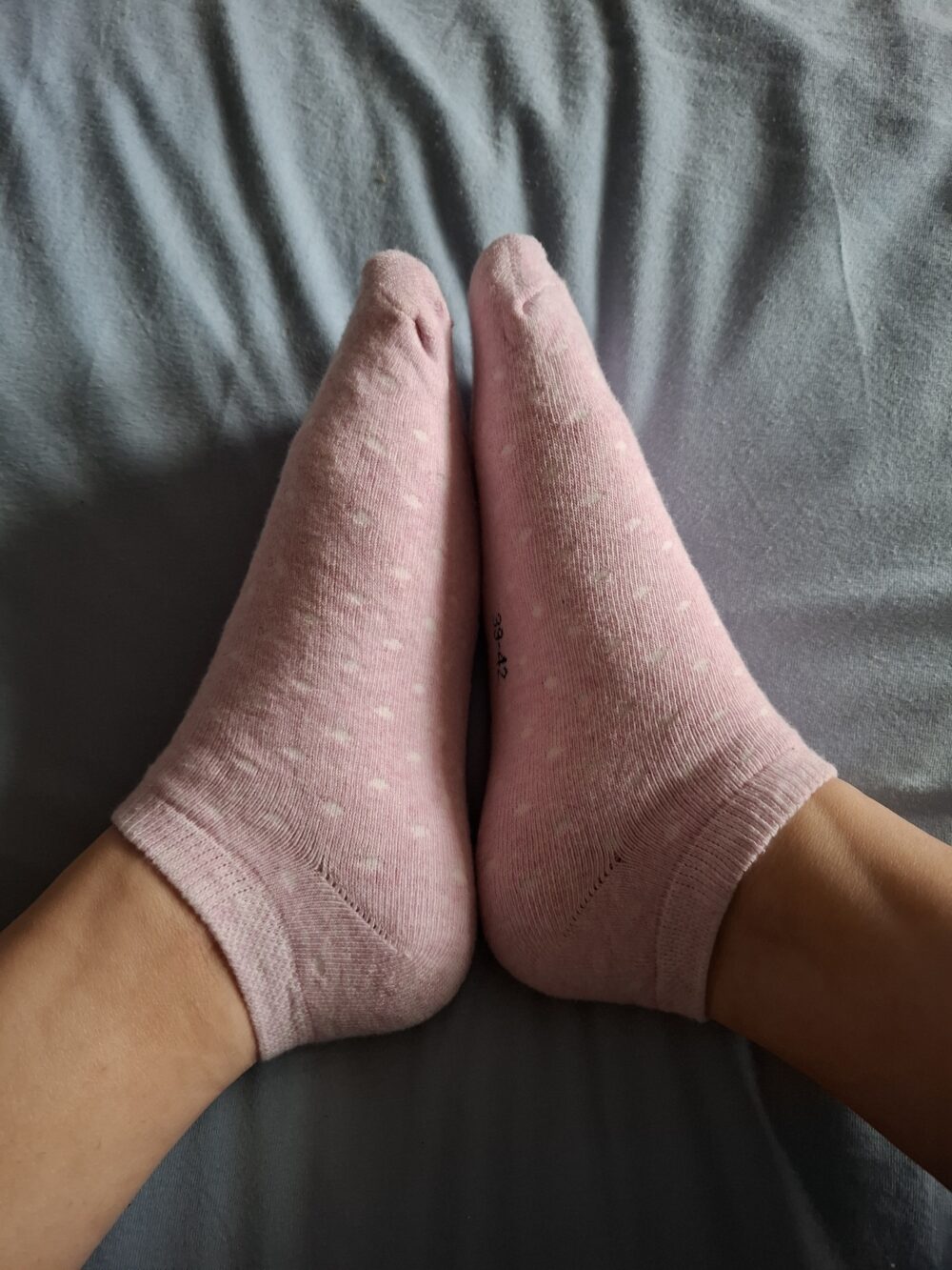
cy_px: 635
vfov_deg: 73.9
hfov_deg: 58.9
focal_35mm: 23
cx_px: 476
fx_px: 843
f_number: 1.8
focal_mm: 5.54
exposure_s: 1/25
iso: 400
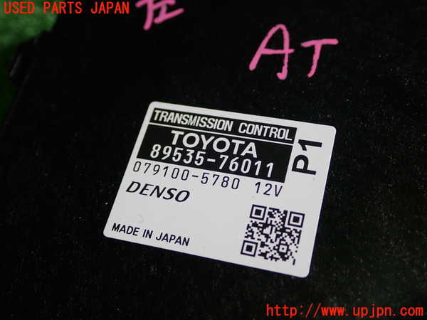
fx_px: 580
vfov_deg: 30.9
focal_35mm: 47
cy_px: 160
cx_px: 214
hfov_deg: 40.4
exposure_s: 1/50
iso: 200
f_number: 3.1
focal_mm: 8.4
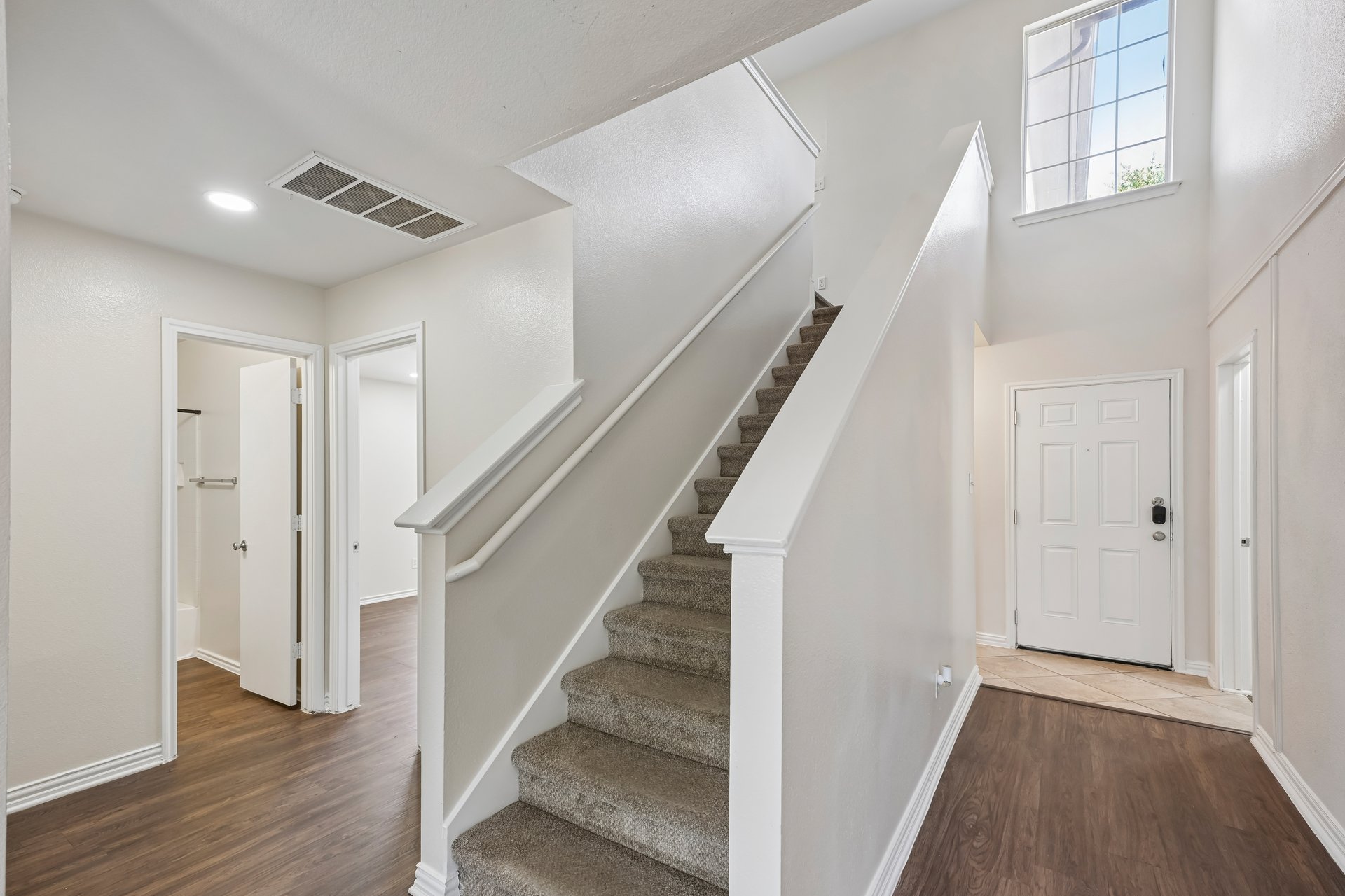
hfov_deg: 96.7
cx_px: 651
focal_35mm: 16
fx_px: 598
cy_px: 477
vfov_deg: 73.7
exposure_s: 1/15
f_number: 6.7
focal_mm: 15
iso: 250
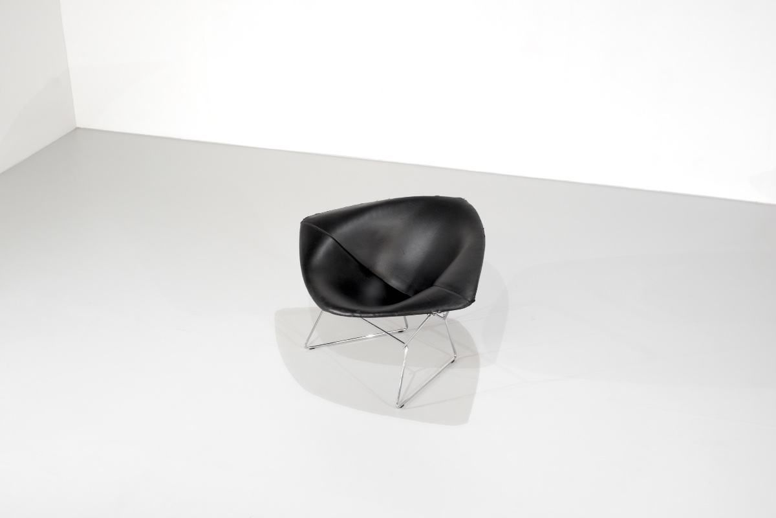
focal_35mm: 53
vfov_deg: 25.5
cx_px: 388
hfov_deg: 37.5
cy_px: 259
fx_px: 1142
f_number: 8
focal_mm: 35
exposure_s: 1/28
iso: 800
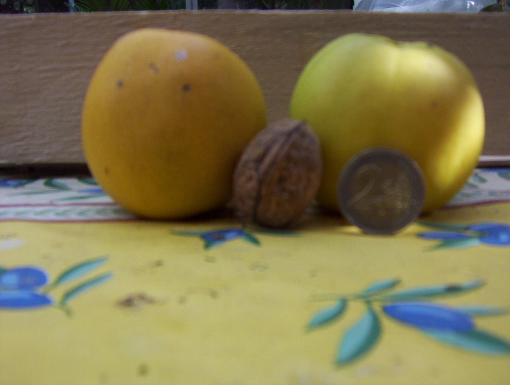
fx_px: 532
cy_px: 192
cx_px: 255
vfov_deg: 39.8
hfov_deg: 51.2
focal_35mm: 36
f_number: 2.76
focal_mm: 5.54
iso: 100
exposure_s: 1/404
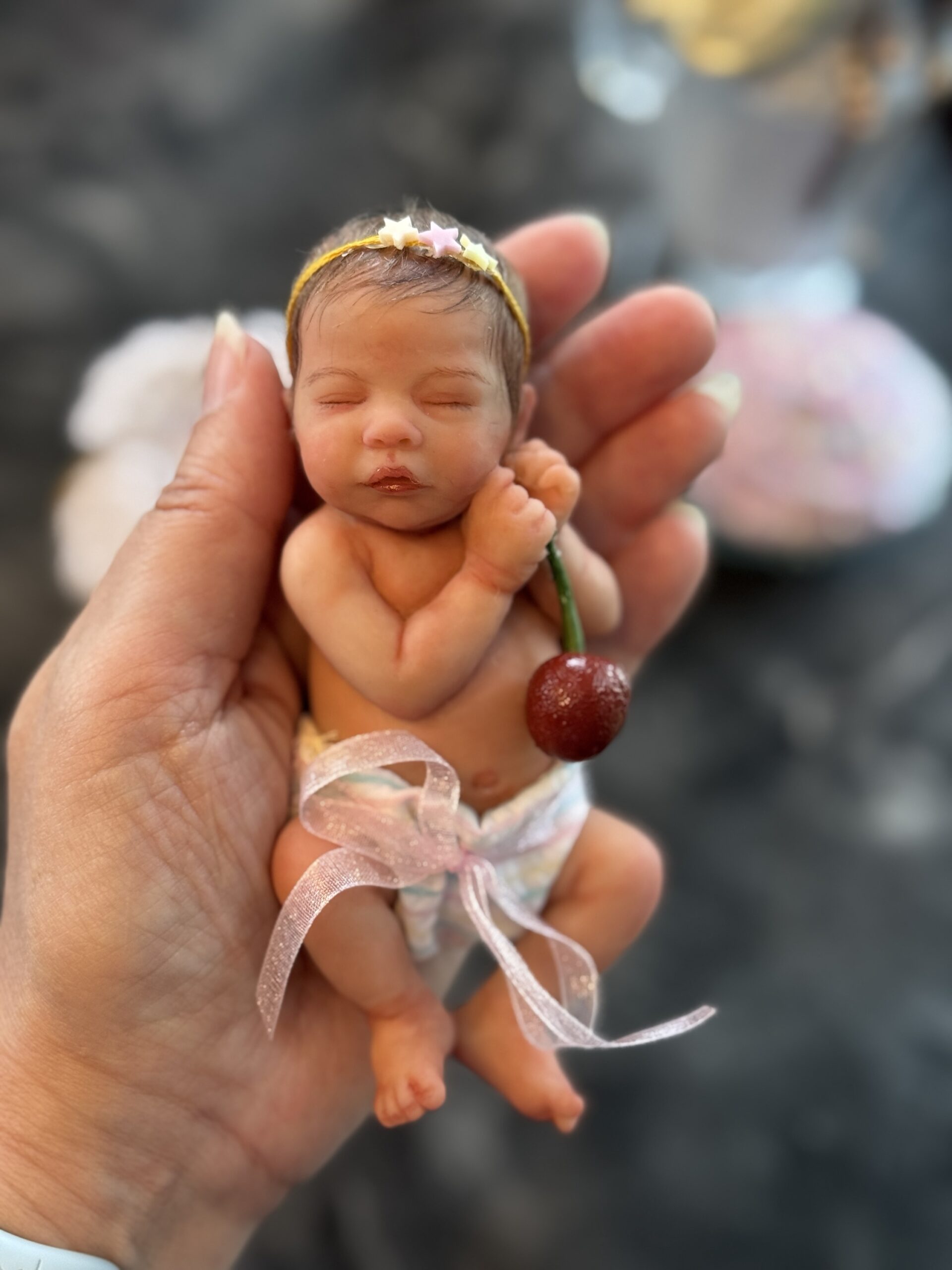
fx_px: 1760
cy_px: 635
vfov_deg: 39.7
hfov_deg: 30.3
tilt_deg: -69.5
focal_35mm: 48
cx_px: 476
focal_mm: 6.76
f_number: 1.78
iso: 200
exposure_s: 1/60
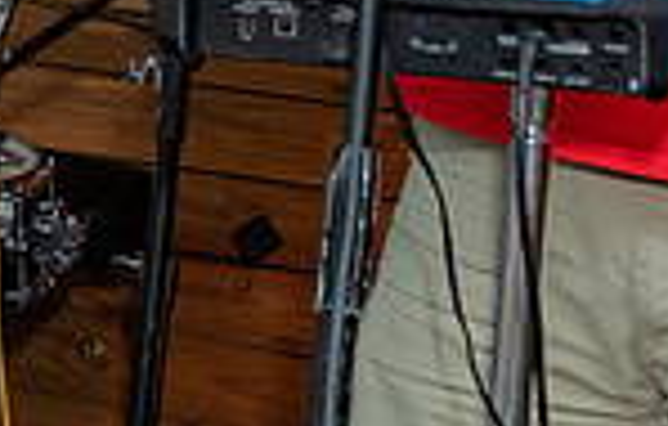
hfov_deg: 9.5
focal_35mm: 194
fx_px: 3552
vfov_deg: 6.7
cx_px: -973
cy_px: -373
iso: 800
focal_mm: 27
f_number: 5.6
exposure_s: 1/160
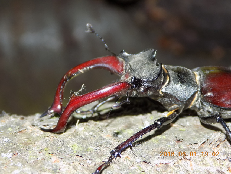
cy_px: 87
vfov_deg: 12.6
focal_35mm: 118
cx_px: 116
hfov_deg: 16.7
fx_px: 788
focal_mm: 20.9
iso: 200
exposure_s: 1/30
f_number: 4.8
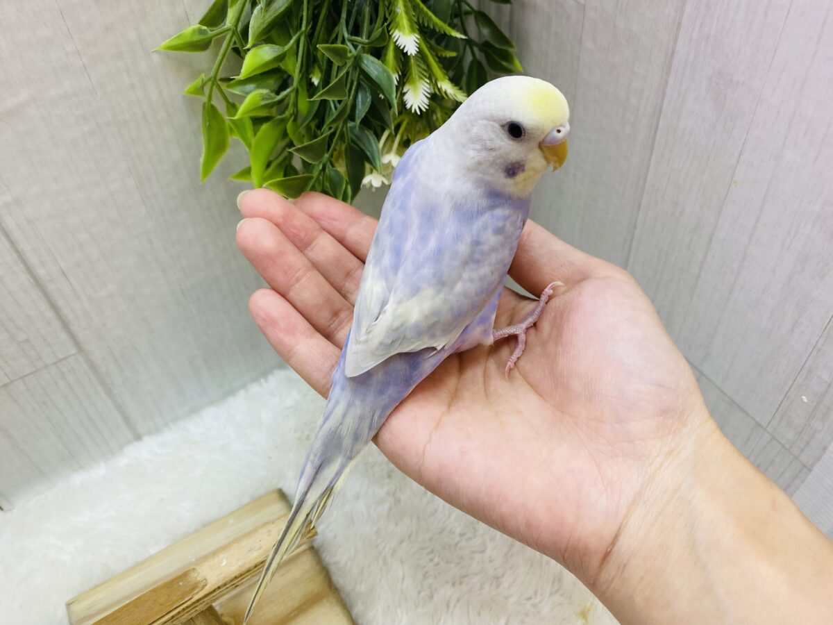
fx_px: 626
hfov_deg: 67.3
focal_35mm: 26
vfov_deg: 53.1
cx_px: 416
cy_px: 312
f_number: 1.8
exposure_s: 1/100
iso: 64
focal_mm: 4.25
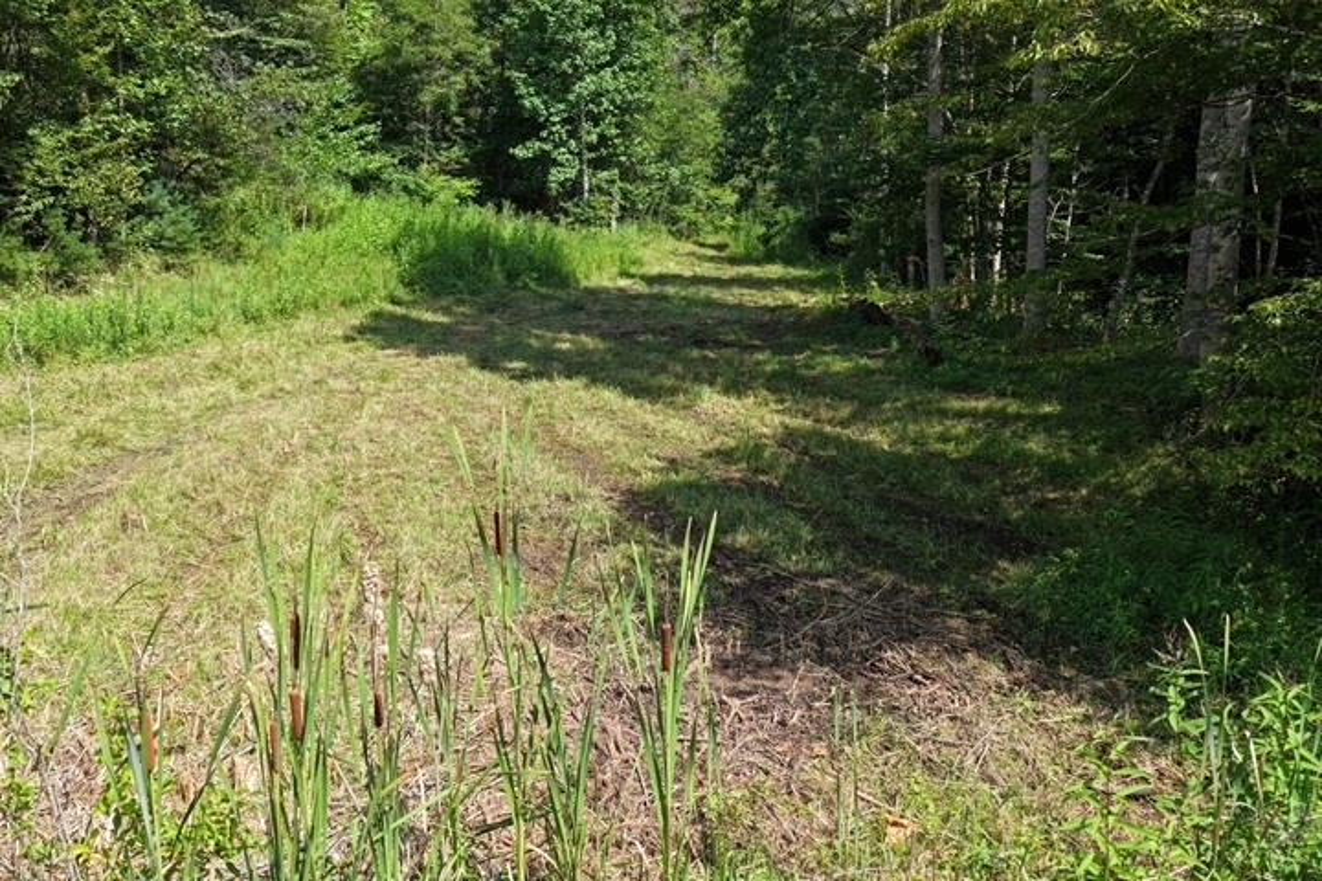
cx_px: 661
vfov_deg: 46.4
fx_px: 1028
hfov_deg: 65.5
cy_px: 440
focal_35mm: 28
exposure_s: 1/80
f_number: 2.8
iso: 250
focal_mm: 14.45
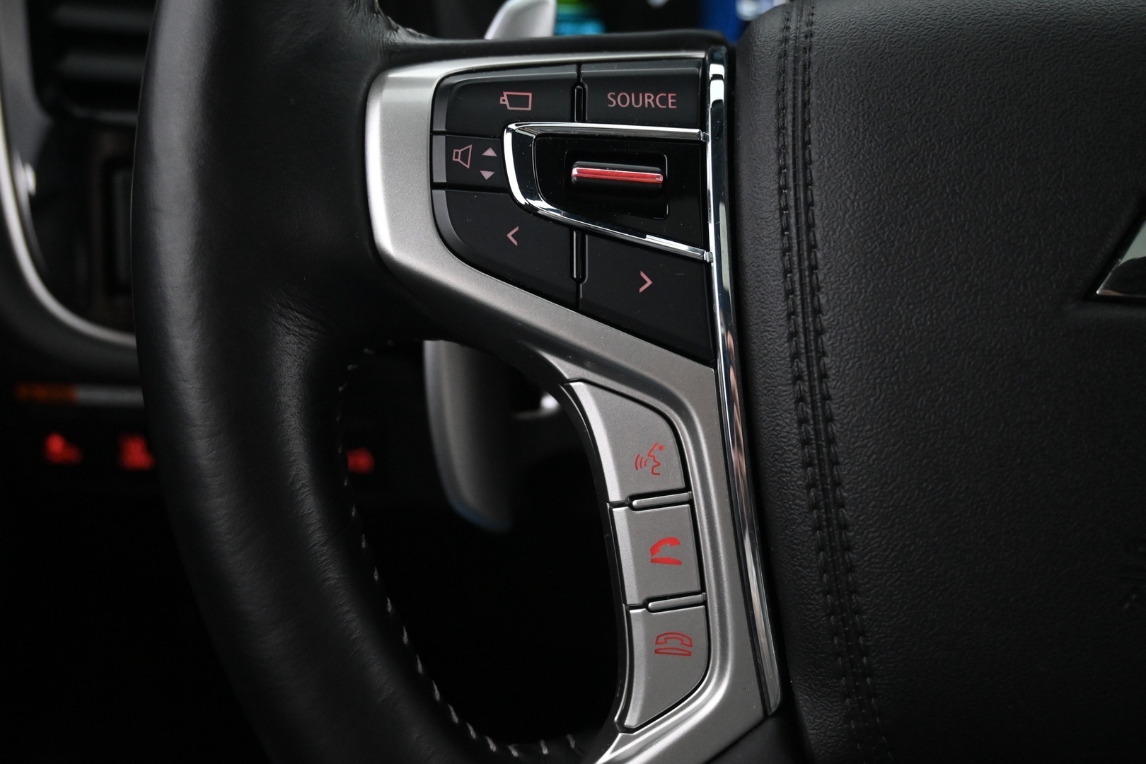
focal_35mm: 36
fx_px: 1146
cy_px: 382
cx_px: 573
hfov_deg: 53.1
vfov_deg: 36.9
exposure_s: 1/40
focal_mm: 24
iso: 2800
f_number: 4.2
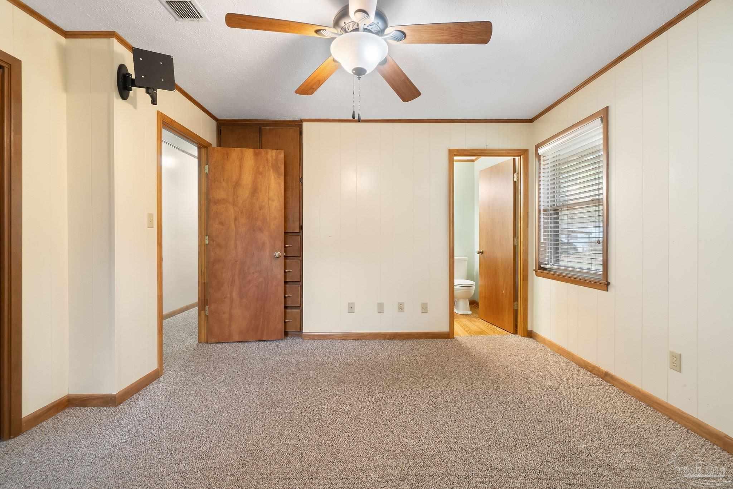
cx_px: 366
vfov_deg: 77.3
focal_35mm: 15
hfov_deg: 100.4
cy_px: 244
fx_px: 305
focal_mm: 10
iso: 400
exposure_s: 1.6
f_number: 9
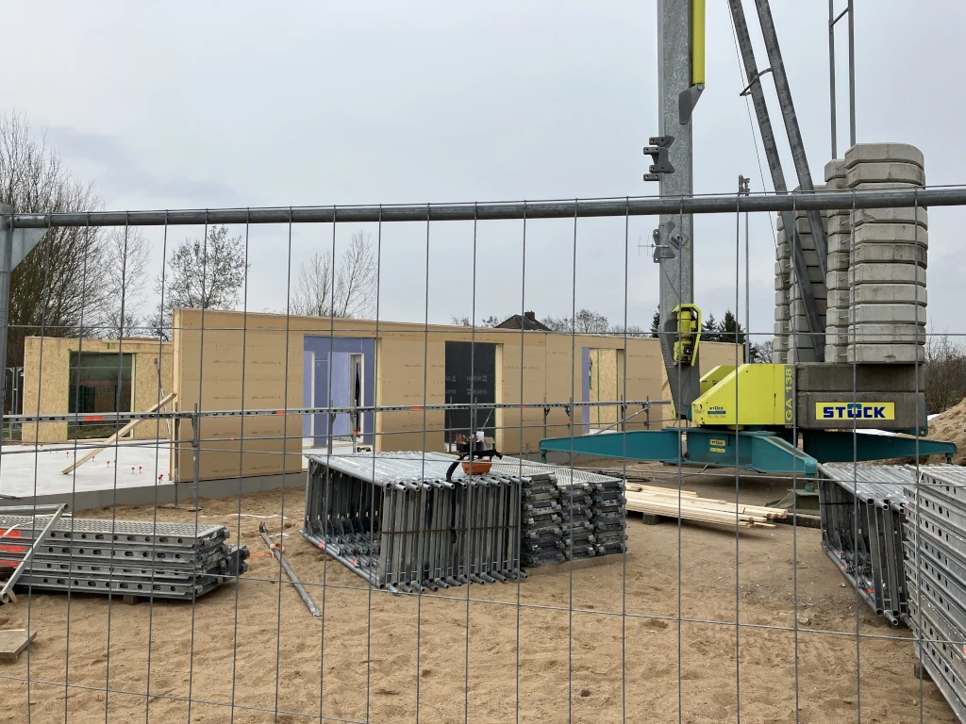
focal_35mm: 28
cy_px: 362
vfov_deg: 49.7
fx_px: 781
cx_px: 483
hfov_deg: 63.4
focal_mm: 3.99
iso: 32
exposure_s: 1/1567
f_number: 1.8
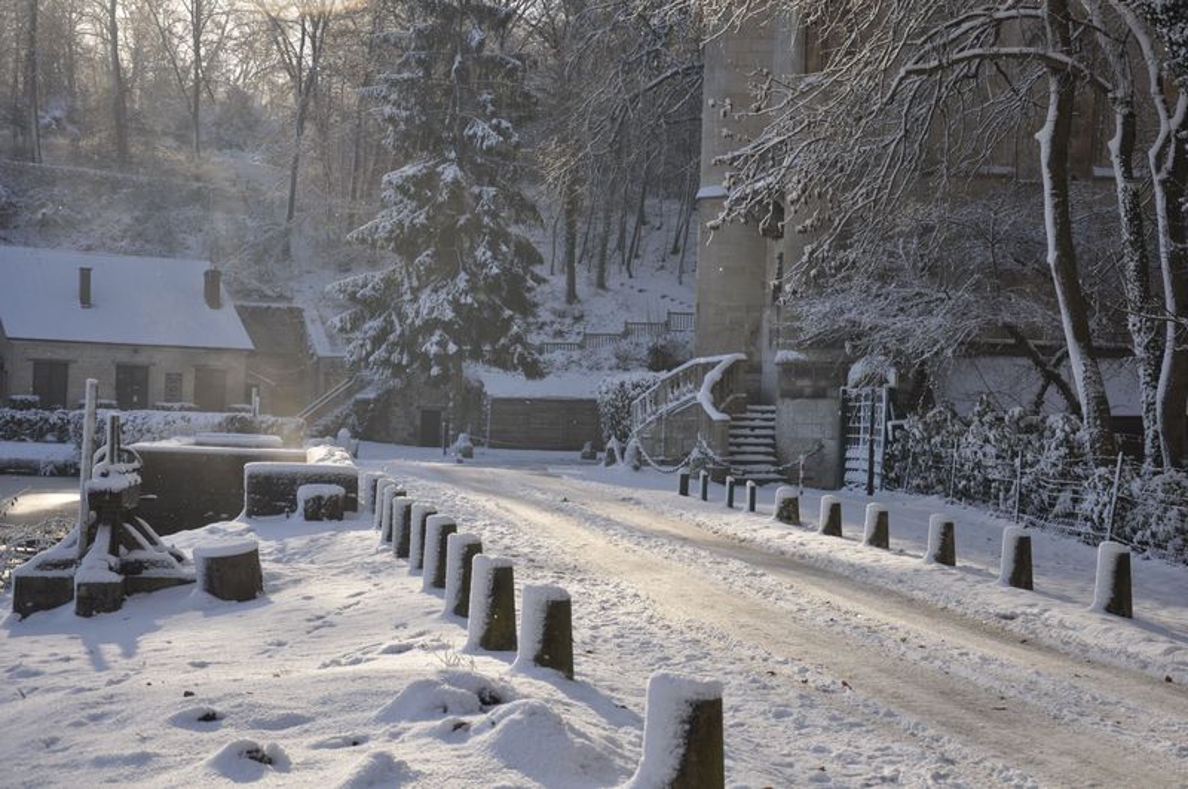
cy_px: 394
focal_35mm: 57
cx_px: 594
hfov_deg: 35.1
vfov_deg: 23.7
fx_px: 1878
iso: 200
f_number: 4.5
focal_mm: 38
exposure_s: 1/1000
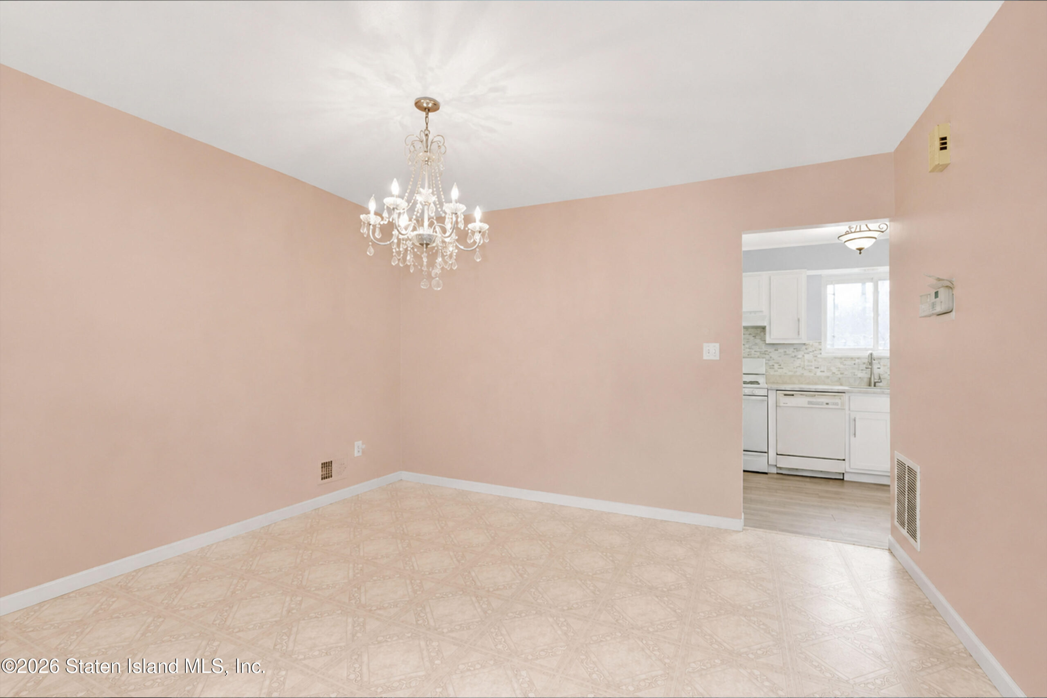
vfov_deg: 72.1
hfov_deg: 95.0
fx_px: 480
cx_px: 524
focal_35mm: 16
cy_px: 349
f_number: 4
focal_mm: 16.5
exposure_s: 1/15
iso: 64
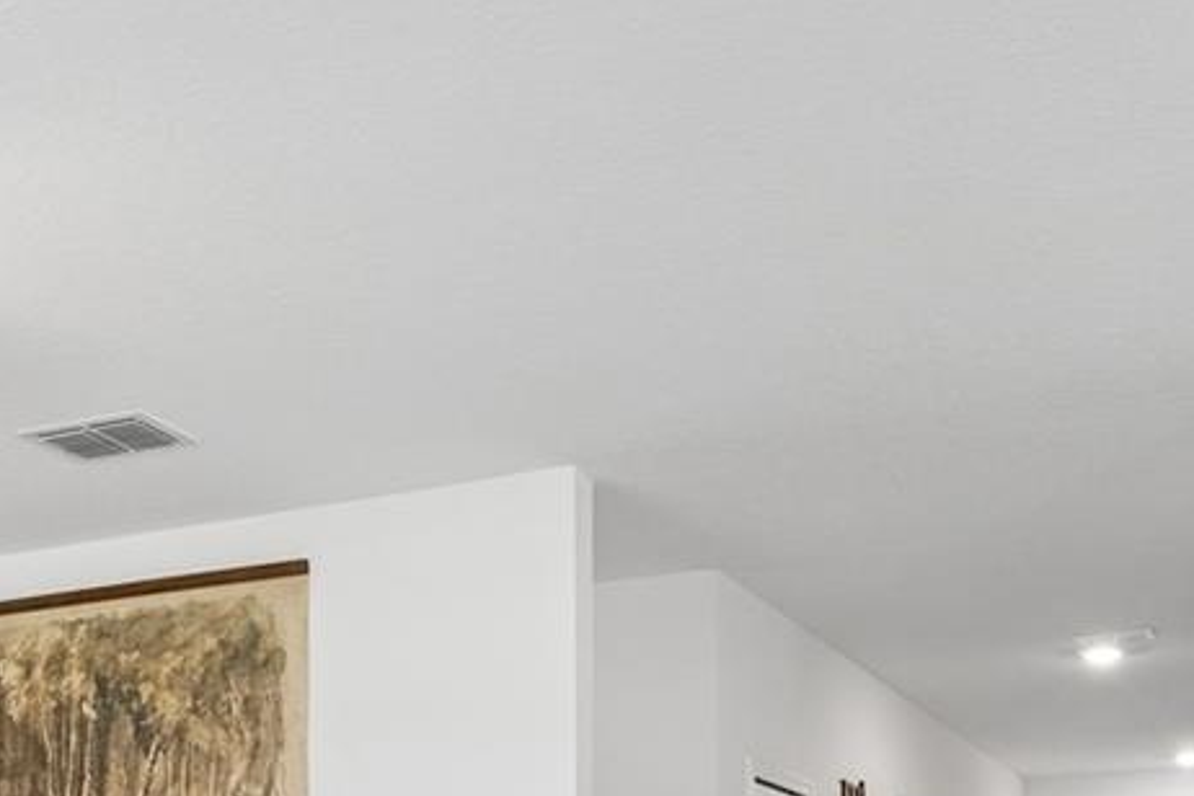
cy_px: 1168
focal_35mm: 52
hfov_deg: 37.6
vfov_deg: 21.9
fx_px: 1725
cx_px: 370
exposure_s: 1/8
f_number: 7.1
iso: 100
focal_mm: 10
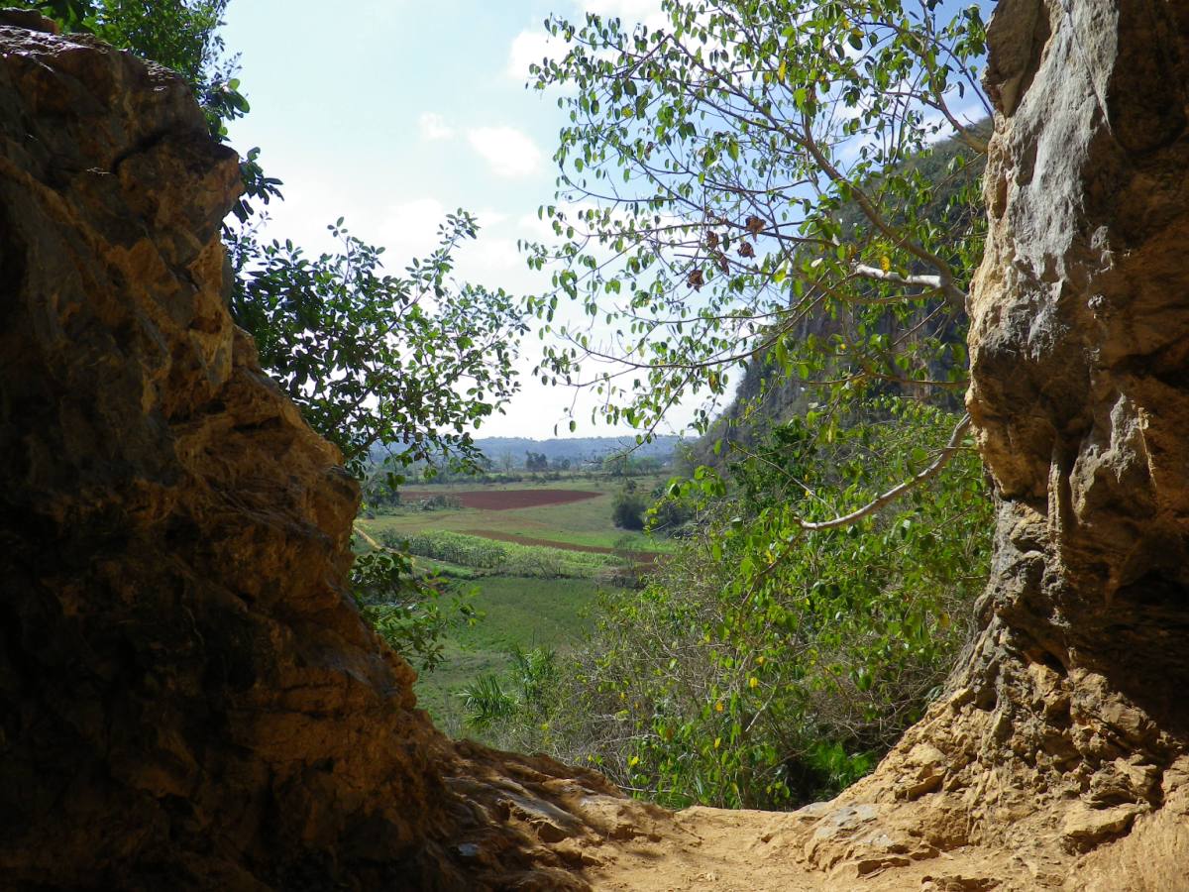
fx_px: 962
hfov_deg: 63.4
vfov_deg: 49.7
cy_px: 446
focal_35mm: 28
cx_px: 594
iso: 80
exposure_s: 1/125
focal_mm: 5
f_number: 8.3
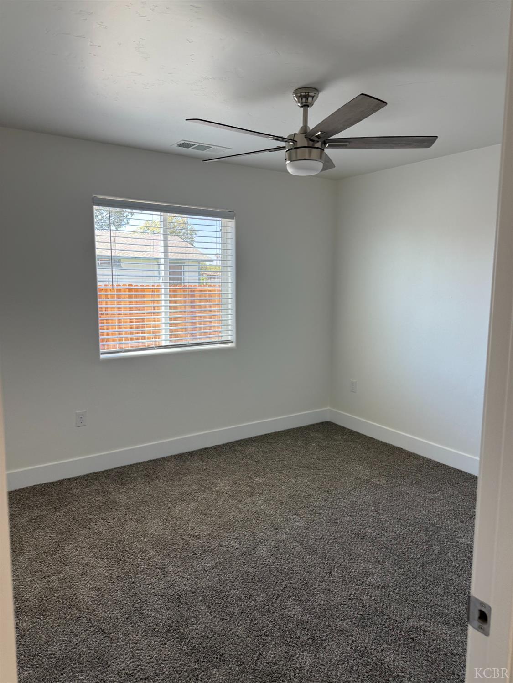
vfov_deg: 71.6
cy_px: 342
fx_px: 474
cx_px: 256
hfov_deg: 56.8
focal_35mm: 24
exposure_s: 1/120
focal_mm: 6.76
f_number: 1.78
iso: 80
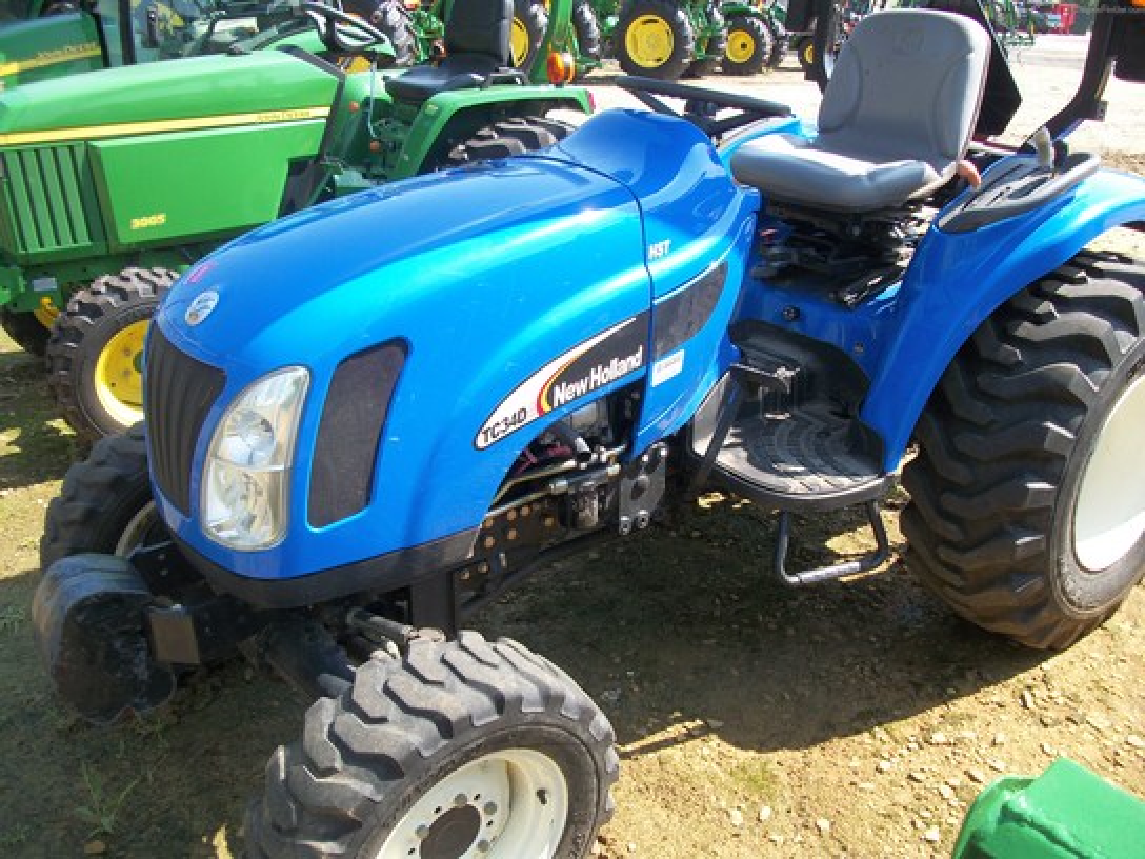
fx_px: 1058
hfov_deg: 56.8
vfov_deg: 44.2
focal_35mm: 32
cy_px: 430
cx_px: 572
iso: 80
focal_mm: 5.7
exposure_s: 1/400
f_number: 2.9
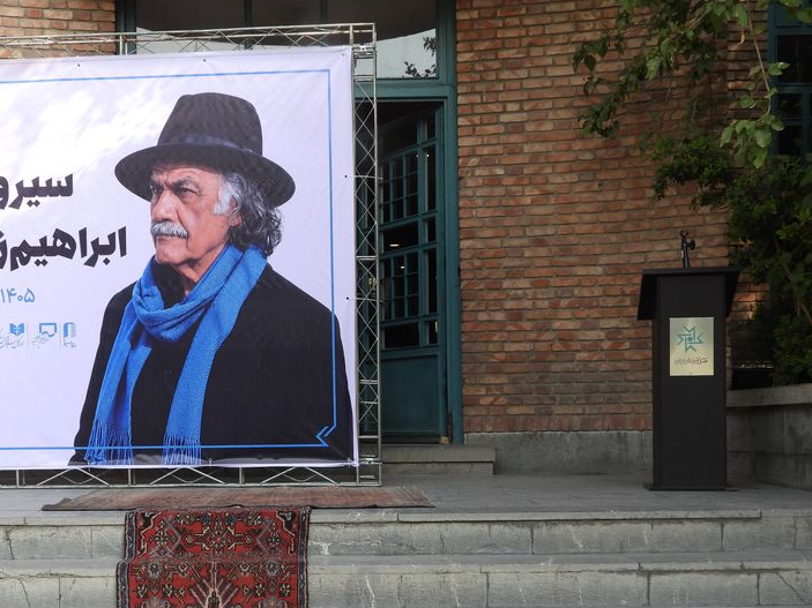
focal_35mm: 51
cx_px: 312
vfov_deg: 28.3
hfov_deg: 37.3
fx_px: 1196
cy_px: 434
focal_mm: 6.3
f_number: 3.2
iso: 100
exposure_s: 1/250
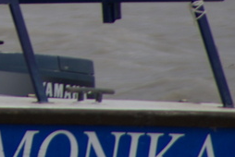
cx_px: -172
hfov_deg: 1.1
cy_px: -139
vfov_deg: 0.8
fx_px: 11874
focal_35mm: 1817
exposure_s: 1/180
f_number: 6.3
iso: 100
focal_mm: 300
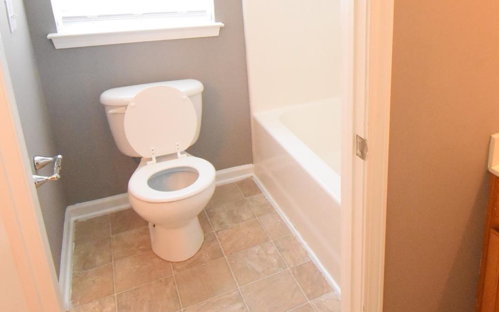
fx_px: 394
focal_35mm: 29
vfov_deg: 42.0
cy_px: 83
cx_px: 366
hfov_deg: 61.5
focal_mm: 10
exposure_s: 1/125
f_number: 4.5
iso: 7200
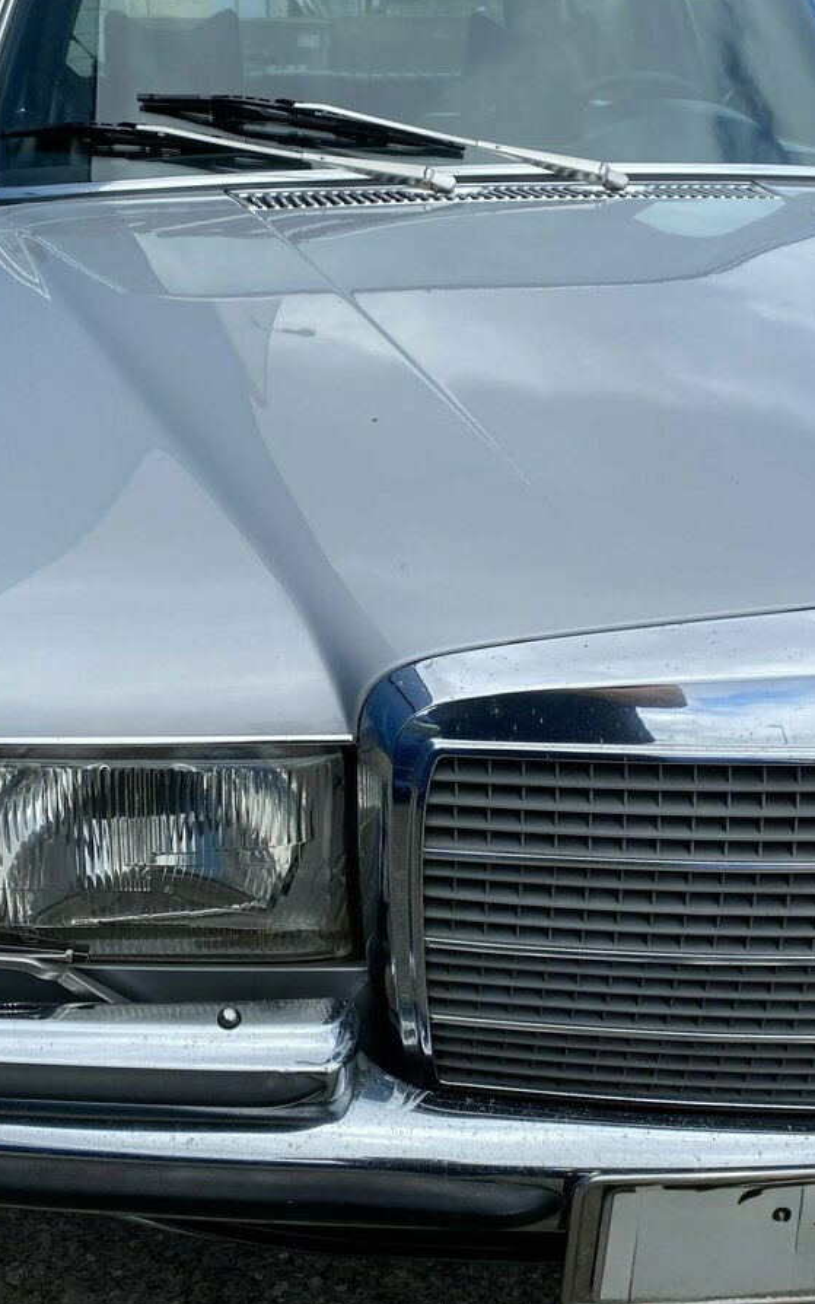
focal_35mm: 37
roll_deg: +1.9
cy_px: 651
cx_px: 321
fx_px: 1314
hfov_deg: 34.3
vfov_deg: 52.7
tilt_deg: -23.7
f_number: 1.8
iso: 32
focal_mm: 4.25
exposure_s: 1/1043
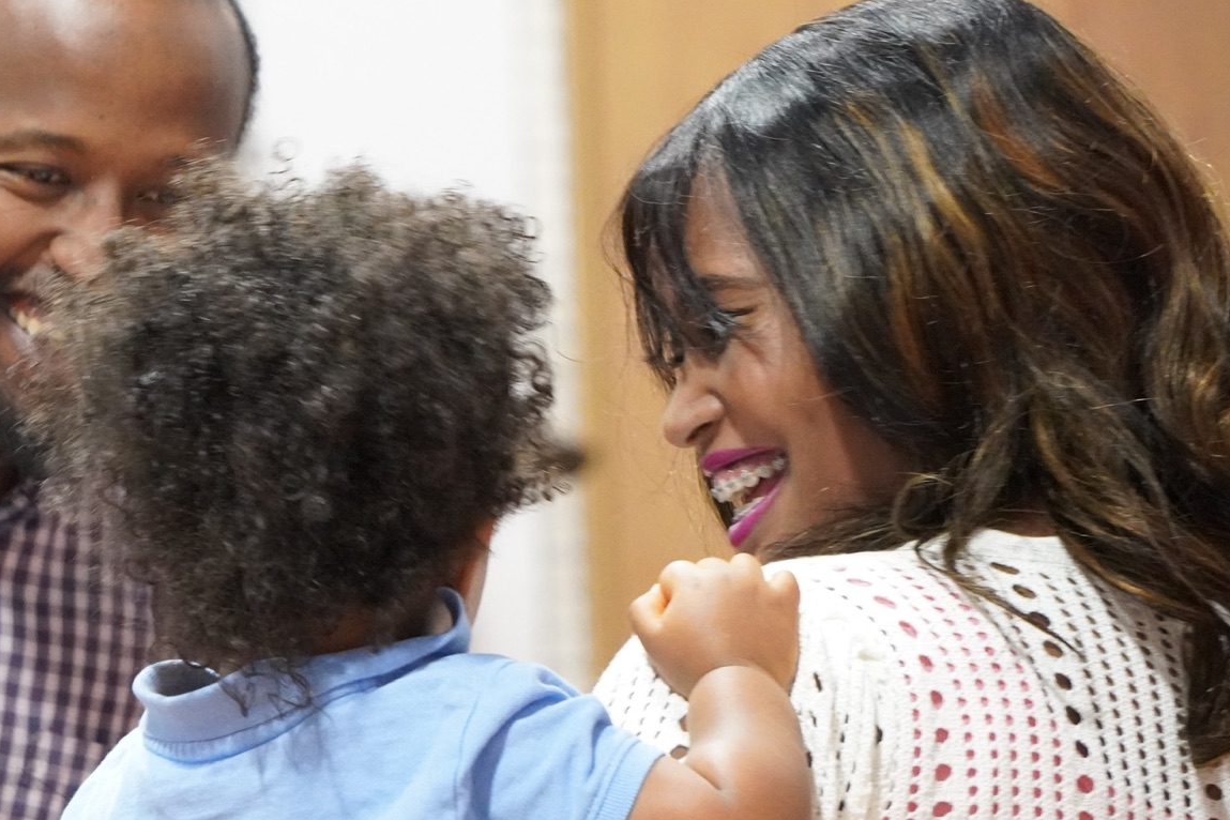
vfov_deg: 5.8
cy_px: 299
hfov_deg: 8.7
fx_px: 8029
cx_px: 300
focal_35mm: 235
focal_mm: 100
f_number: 5.6
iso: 6400
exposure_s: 1/50
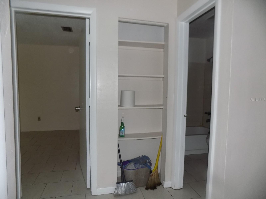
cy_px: 100
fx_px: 177
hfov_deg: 73.9
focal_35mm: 23
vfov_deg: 58.9
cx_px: 133
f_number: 3.1
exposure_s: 1/30
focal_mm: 4
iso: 200
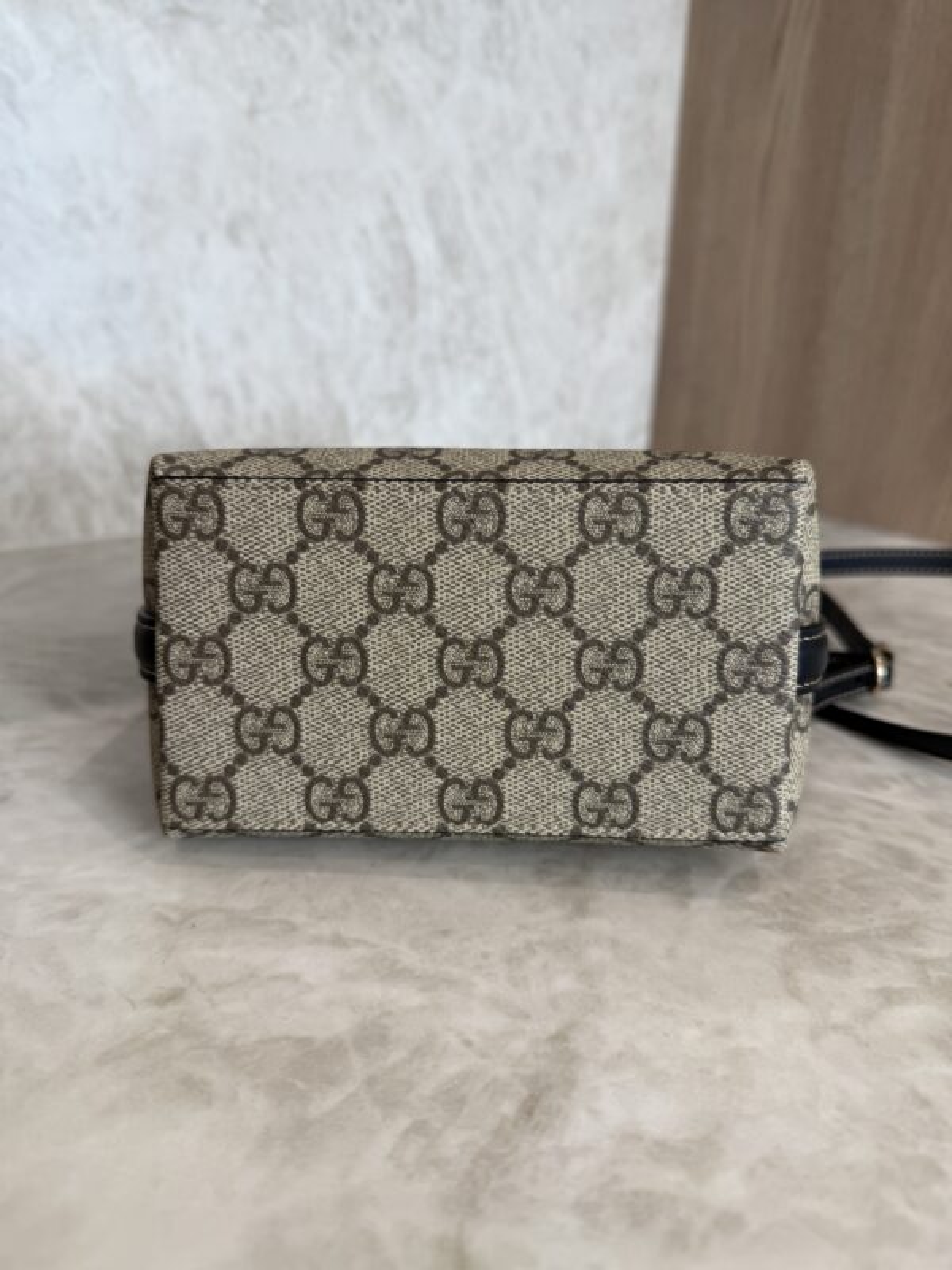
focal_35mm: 24
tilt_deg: -19.4
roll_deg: -3.2
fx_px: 880
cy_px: 635
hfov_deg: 56.8
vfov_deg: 71.6
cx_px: 476
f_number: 1.78
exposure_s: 1/120
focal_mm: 6.76
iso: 100
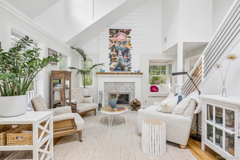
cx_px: 120
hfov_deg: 88.4
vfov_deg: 65.9
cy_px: 80
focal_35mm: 18
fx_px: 123
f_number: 9
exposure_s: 1/10
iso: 250
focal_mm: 18.5
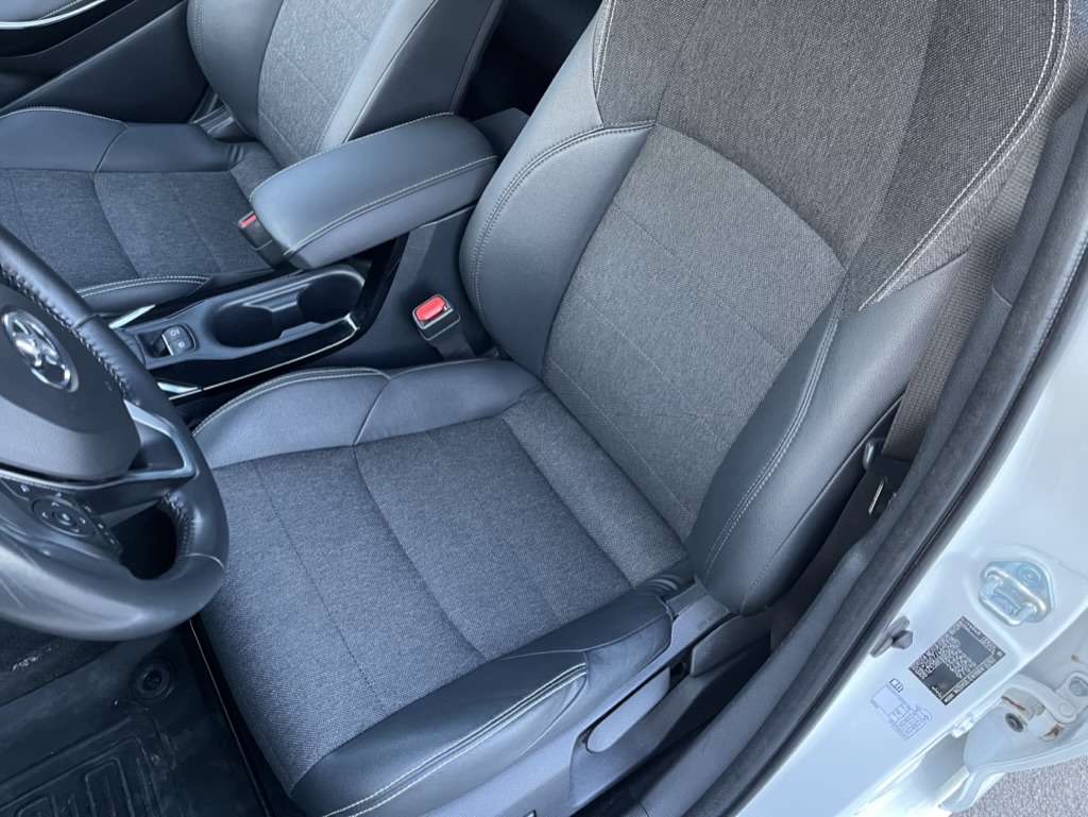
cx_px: 544
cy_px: 408
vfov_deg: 53.1
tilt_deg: -48.2
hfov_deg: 67.3
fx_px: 818
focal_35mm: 26
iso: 400
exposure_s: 1/60
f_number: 1.6
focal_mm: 5.1
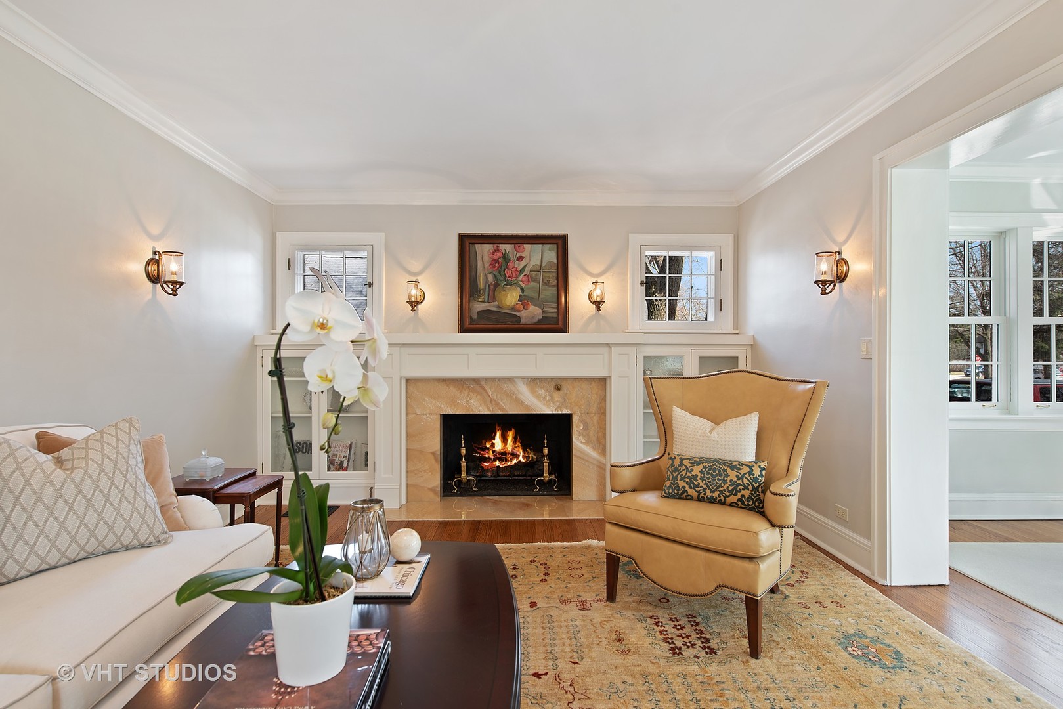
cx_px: 532
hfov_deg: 90.0
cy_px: 354
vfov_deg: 67.4
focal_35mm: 18
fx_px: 532
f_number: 8
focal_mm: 18
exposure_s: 1/1.43
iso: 100
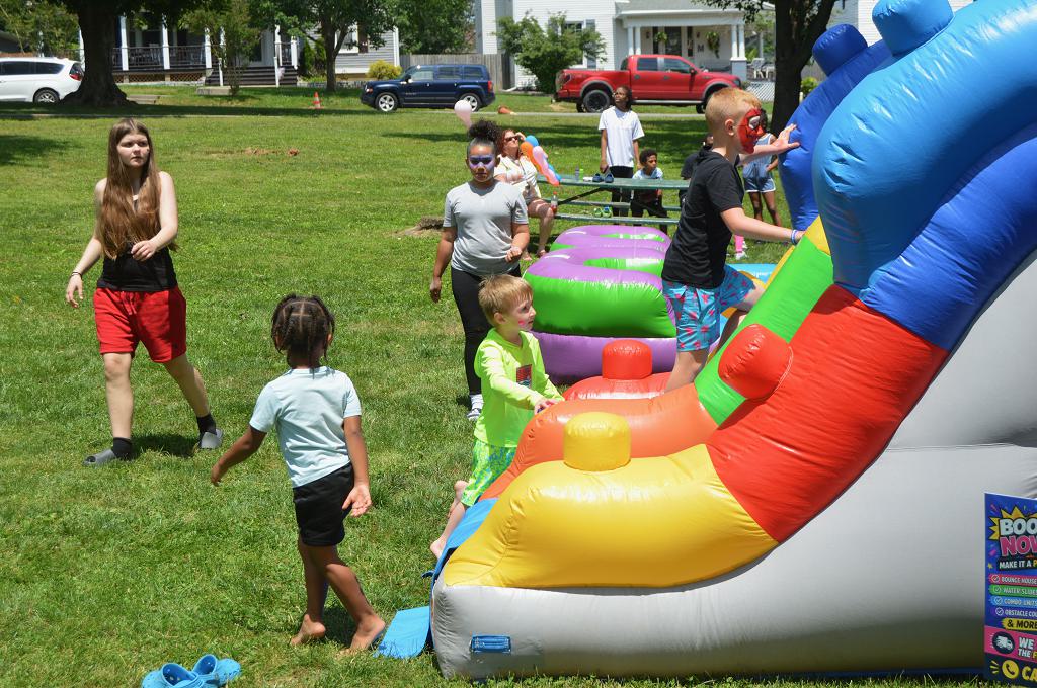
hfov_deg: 35.1
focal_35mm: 57
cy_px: 344
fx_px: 1640
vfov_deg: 23.7
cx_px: 518
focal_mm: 38
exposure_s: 1/250
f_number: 8
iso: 100
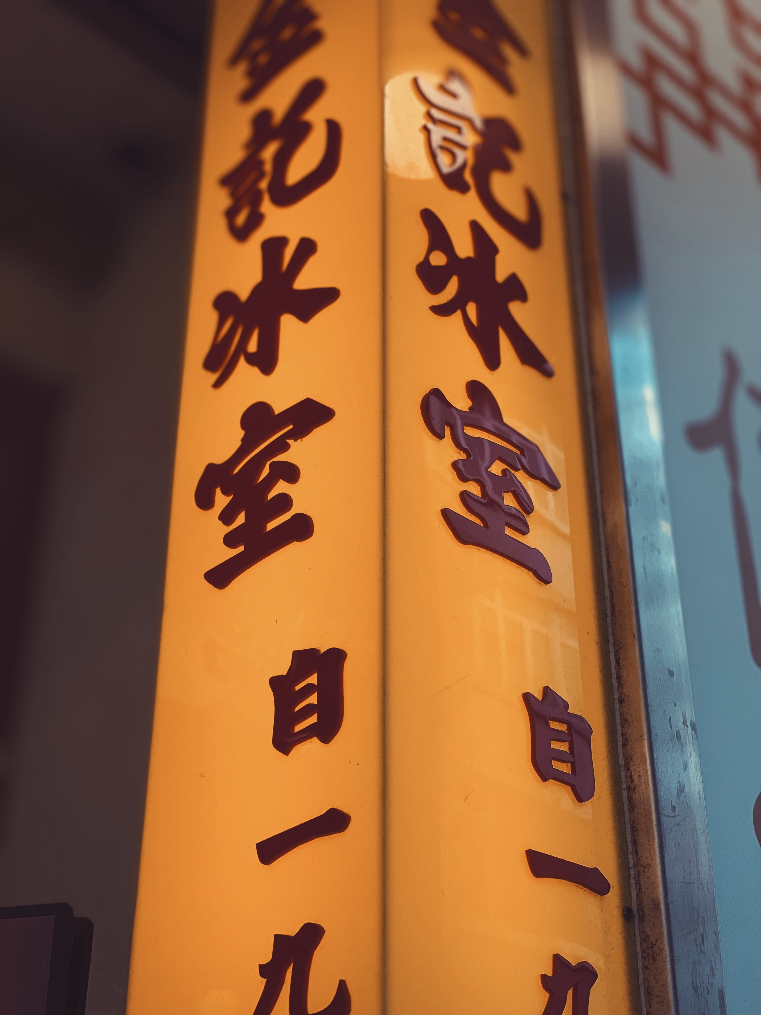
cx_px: 380
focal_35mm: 52
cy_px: 508
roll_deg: +0.0
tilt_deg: +32.6
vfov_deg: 36.8
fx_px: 1524
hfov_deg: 28.0
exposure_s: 1/100
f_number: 2.4
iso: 32
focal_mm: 6
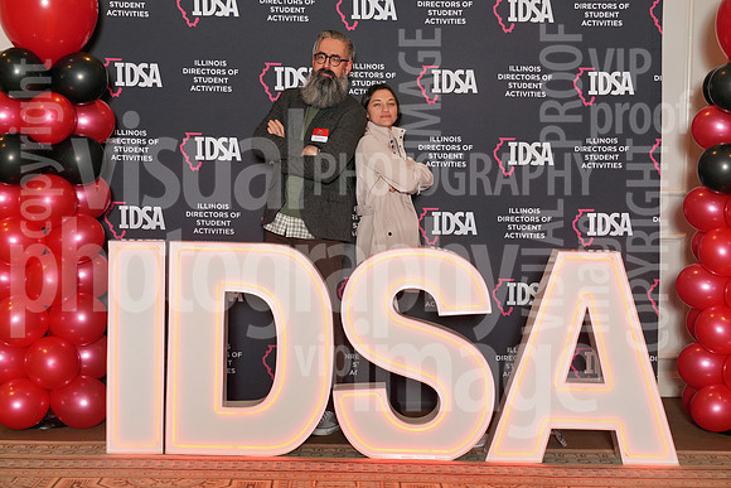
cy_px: 244
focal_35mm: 58
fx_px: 1188
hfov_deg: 34.2
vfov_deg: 23.2
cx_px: 366
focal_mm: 39
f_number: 7.1
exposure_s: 1/80
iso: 1000
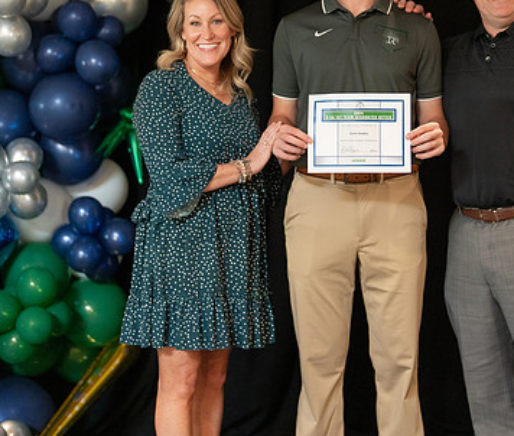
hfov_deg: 21.3
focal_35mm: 87
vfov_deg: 18.2
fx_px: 1355
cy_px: 117
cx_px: 372
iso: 1600
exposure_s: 1/320
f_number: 1.2
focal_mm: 50
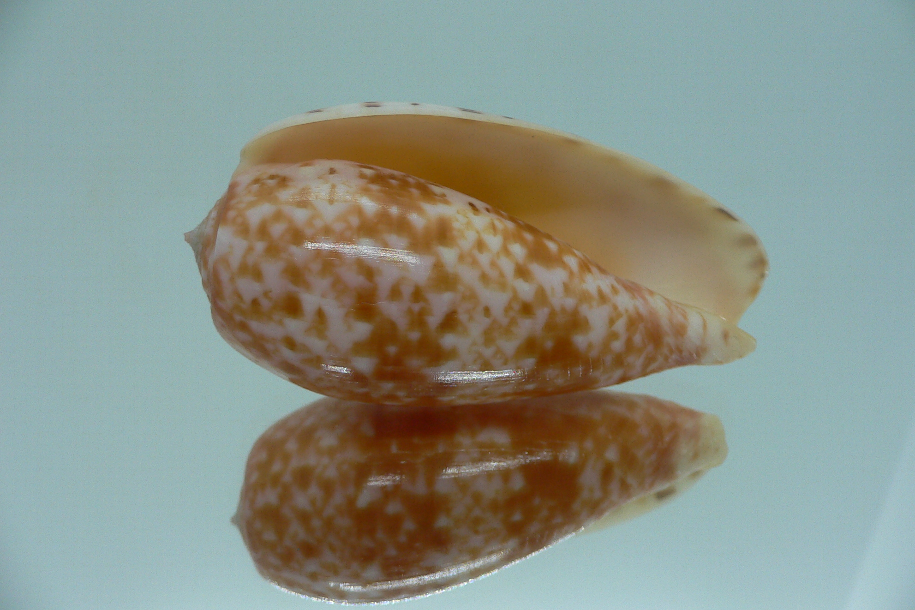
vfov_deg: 35.9
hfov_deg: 51.9
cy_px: 303
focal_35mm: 37
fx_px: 940
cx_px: 462
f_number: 2.8
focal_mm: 4.6
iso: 80
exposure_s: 1/60
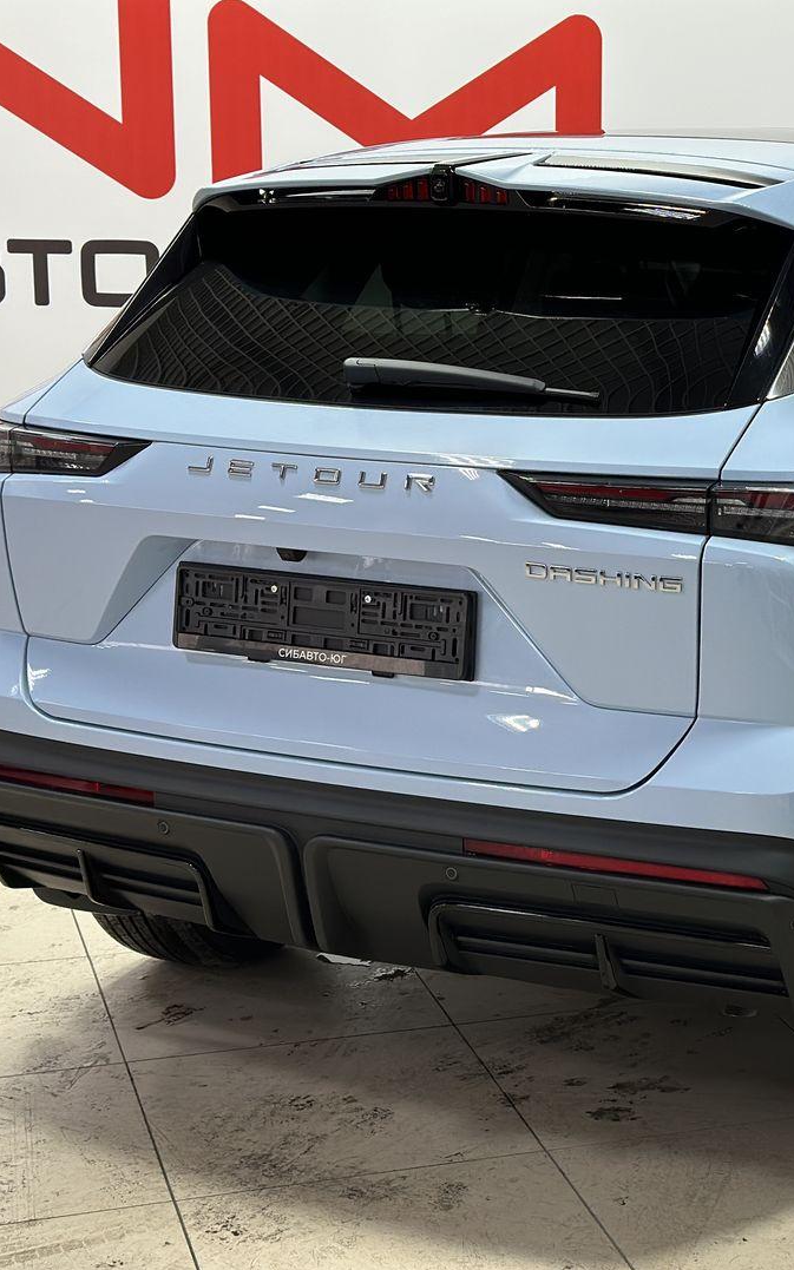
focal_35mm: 68
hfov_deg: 18.9
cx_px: 676
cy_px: 636
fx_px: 2355
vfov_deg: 30.2
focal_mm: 6.86
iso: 125
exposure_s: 1/100
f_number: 1.78
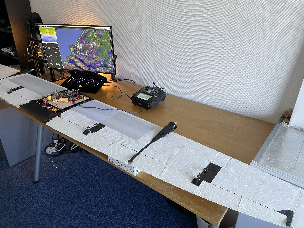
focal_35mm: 26
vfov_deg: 53.1
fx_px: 228
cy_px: 114
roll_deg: -0.4
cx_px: 152
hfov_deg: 67.3
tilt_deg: -27.2
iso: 125
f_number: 1.6
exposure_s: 1/67
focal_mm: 4.2
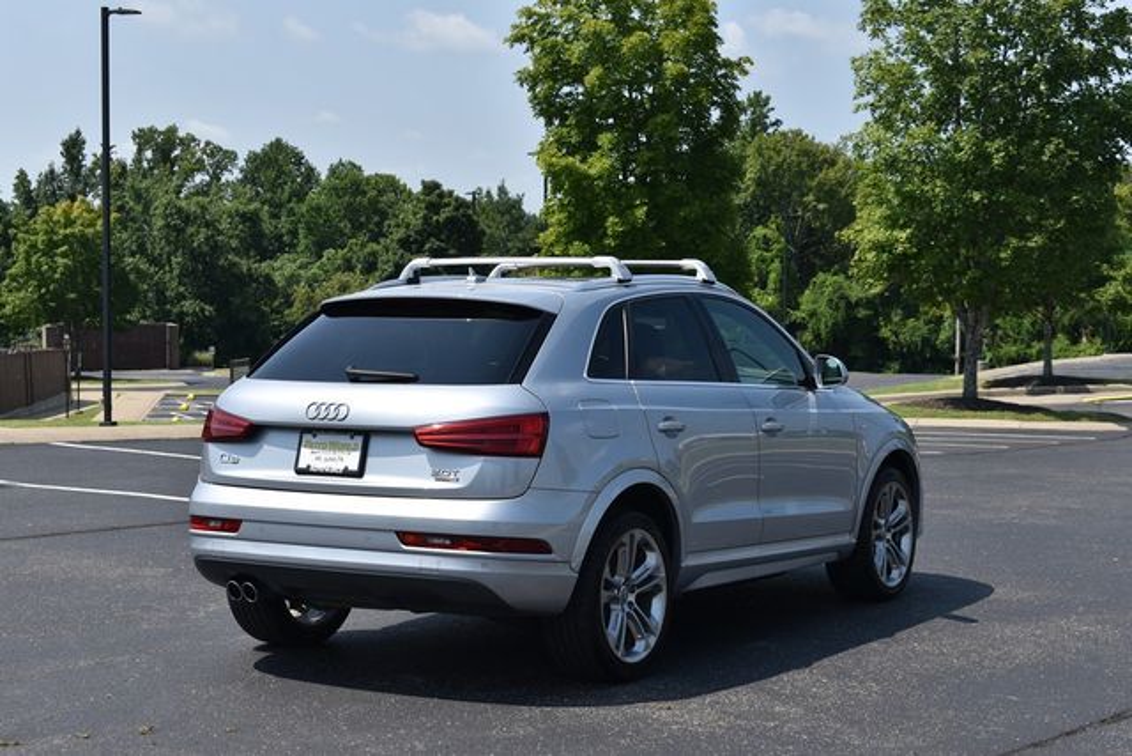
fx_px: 1981
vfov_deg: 21.6
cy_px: 378
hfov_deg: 31.9
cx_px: 566
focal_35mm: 63
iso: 100
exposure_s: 1/320
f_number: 9
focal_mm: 42
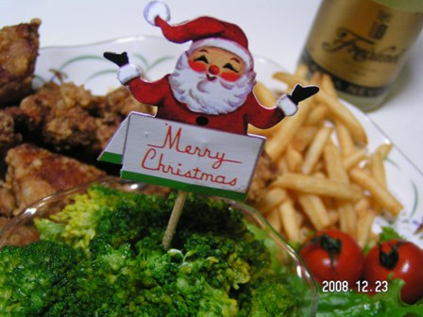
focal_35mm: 49
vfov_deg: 29.7
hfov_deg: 38.9
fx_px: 599
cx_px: 212
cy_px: 158
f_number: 2.8
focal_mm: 7.6
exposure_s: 1/25
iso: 200
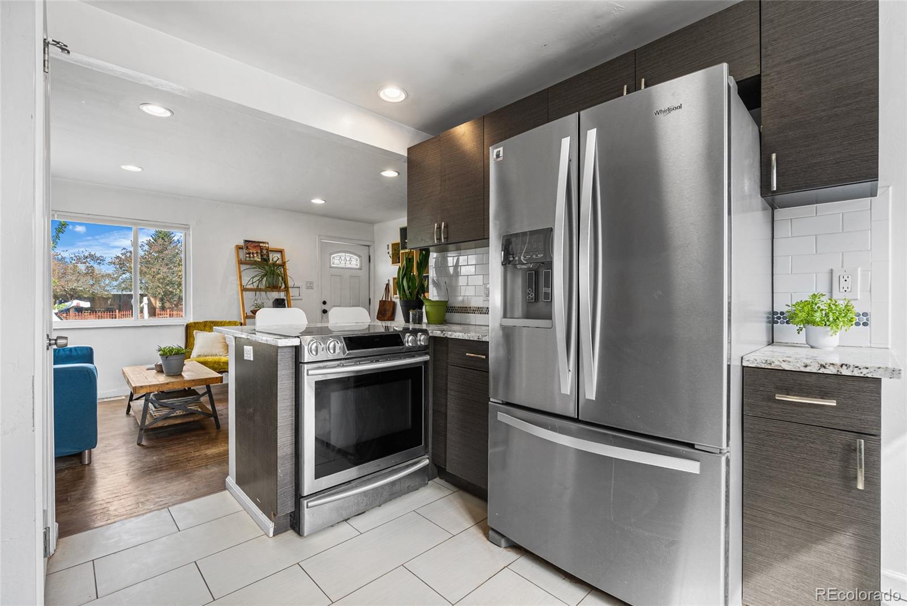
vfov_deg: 73.8
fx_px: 403
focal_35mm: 16
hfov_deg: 96.7
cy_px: 303
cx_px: 454
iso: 200
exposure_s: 1/2.5
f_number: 8
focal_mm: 16
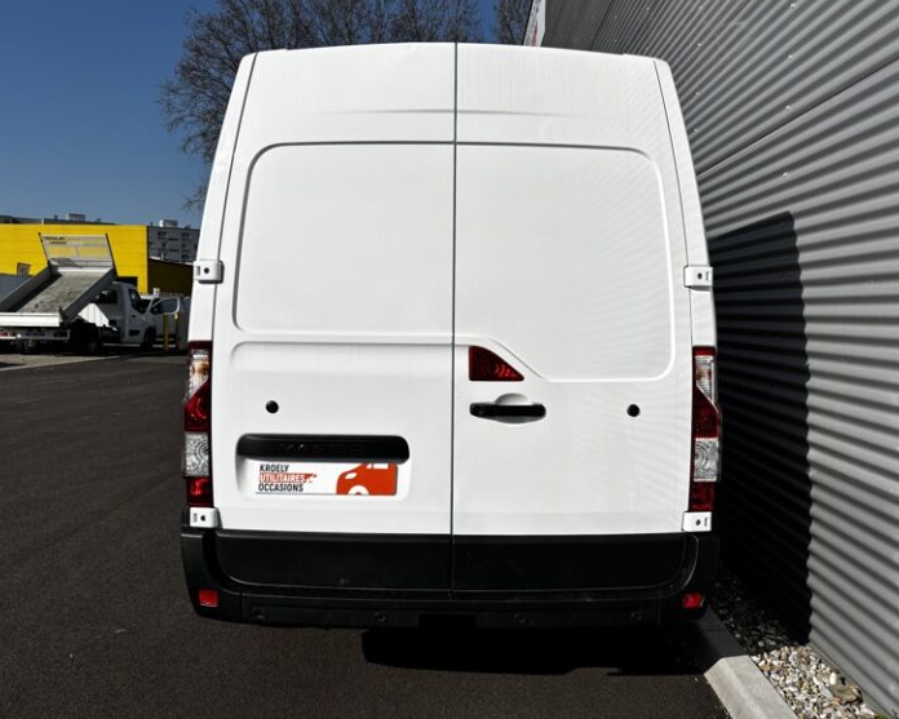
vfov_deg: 51.5
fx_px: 745
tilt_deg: -3.6
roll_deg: -0.8
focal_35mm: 28
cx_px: 448
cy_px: 352
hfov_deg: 62.2
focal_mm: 5.96
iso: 50
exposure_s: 1/9901
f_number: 1.6
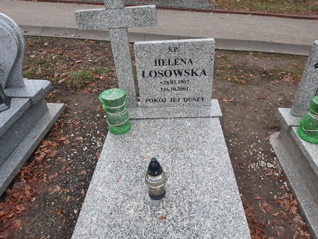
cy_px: 120
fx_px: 239
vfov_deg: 53.1
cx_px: 159
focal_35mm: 26
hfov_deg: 67.3
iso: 100
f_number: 1.7
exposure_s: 1/50
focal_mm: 3.92
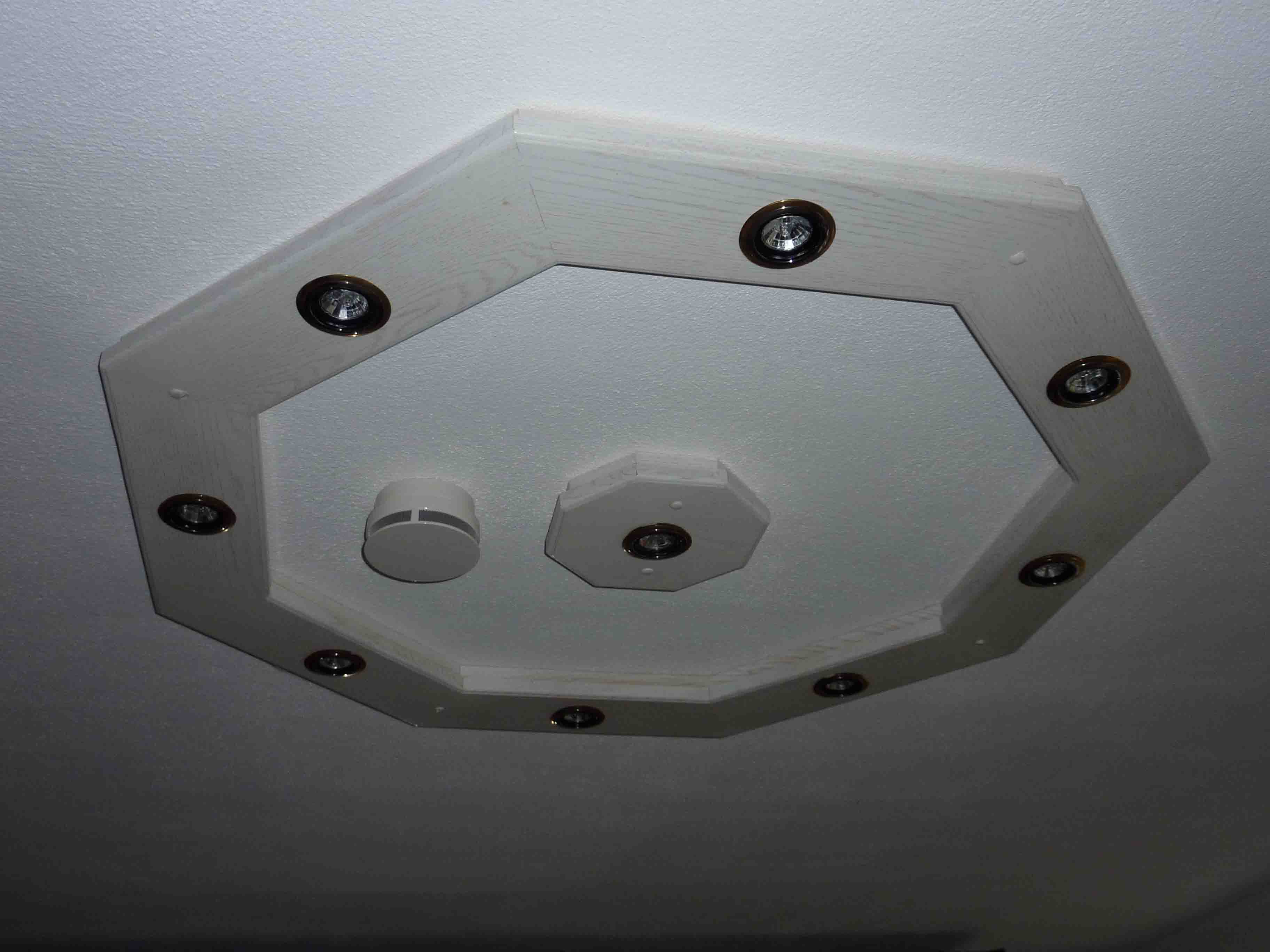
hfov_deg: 56.8
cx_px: 635
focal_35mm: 32
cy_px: 476
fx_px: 1174
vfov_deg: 44.2
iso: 100
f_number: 3.5
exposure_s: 1/60
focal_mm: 5.3
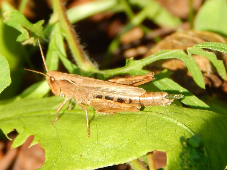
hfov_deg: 9.6
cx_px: 114
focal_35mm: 207
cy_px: 85
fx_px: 1358
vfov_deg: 7.2
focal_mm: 37.1
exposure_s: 1/250
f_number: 5.4
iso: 125
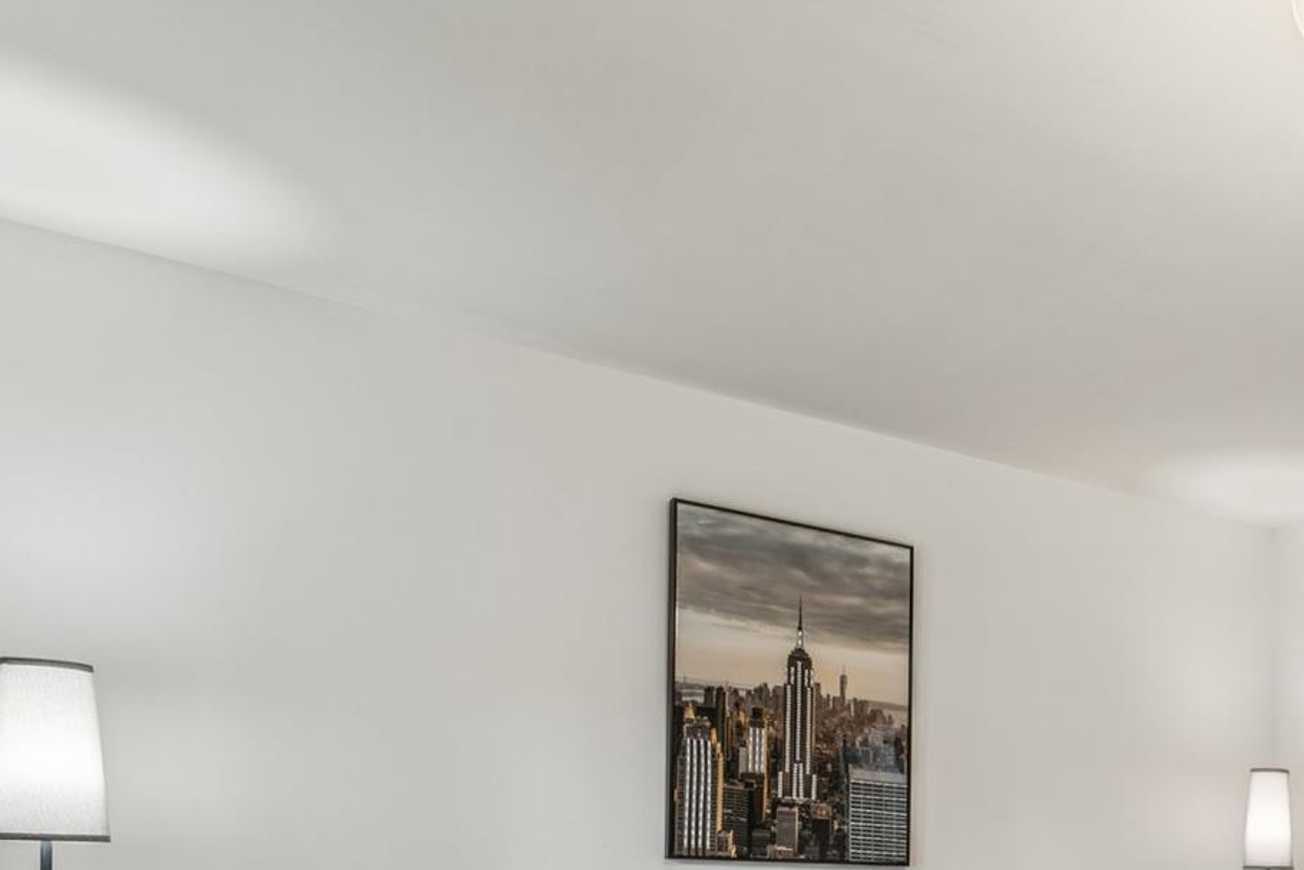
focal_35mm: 36
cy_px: 915
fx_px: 1312
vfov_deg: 32.9
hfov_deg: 41.7
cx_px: 1440
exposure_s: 2
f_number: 11
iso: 100
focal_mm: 16.1
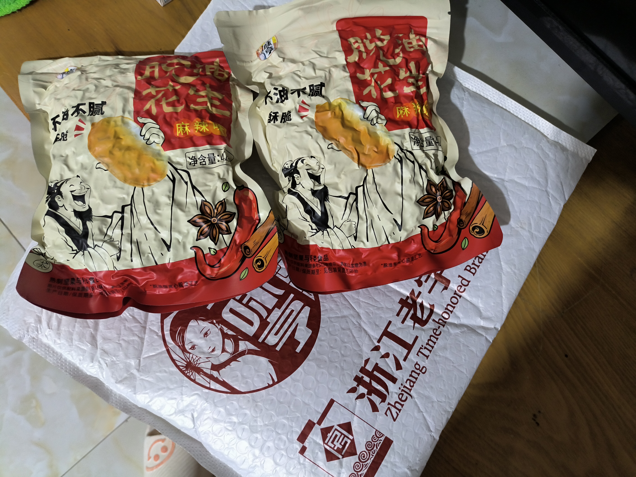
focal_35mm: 23
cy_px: 238
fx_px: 423
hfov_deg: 73.9
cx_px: 318
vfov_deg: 58.9
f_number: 1.79
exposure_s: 1/25
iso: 663
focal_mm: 4.69
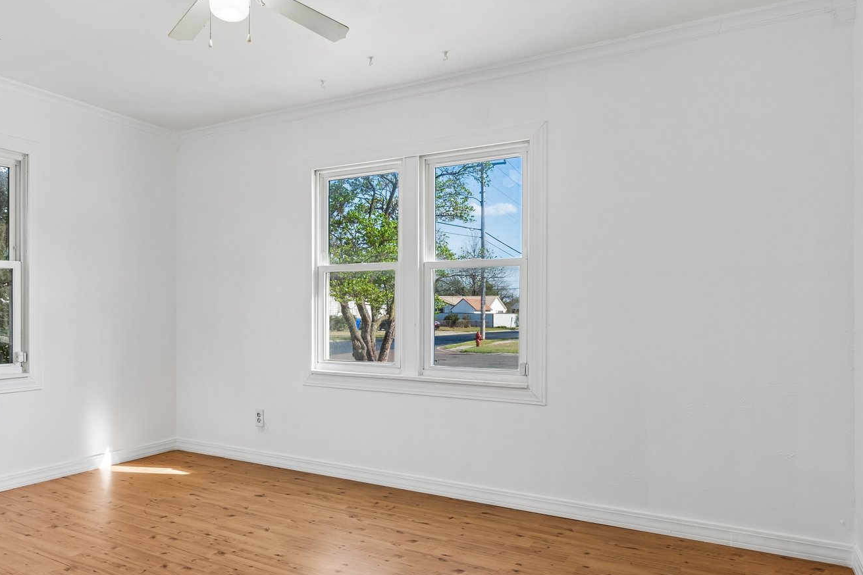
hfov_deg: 71.3
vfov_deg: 51.2
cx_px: 382
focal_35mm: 25
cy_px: 320
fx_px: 599
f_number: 7.1
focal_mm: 16
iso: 200
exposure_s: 1/50
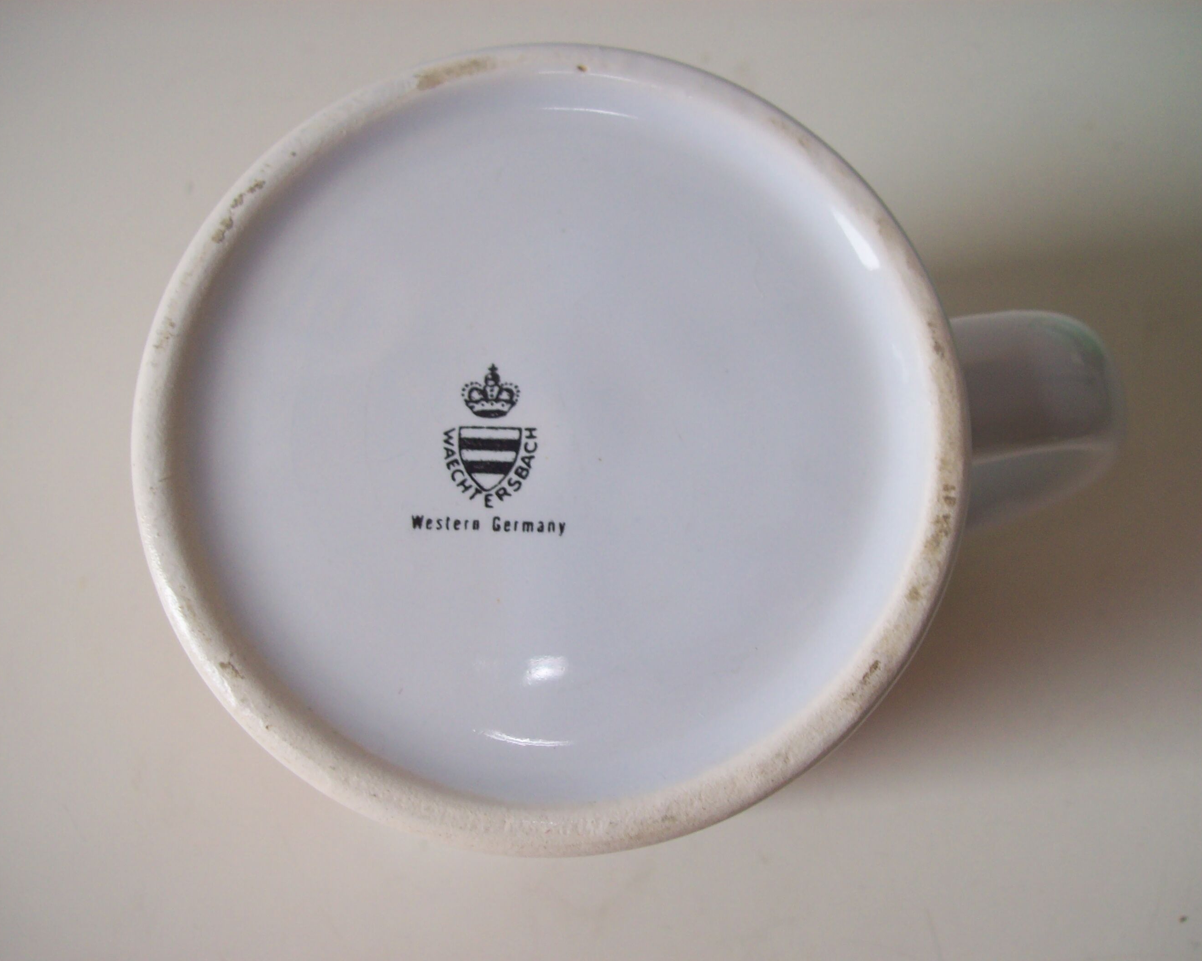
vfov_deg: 39.2
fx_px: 1352
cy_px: 484
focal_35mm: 38
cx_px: 595
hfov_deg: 47.9
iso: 80
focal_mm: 6
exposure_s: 1/64
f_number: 2.7
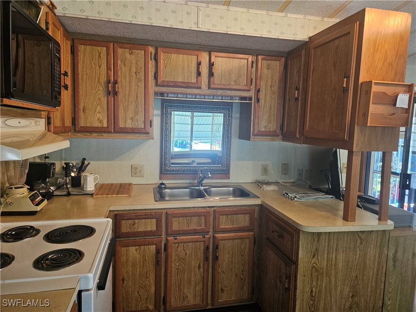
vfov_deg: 58.9
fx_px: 276
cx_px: 208
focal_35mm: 23
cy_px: 156
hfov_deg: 73.9
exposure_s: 1/120
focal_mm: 5.4
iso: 200
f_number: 1.8
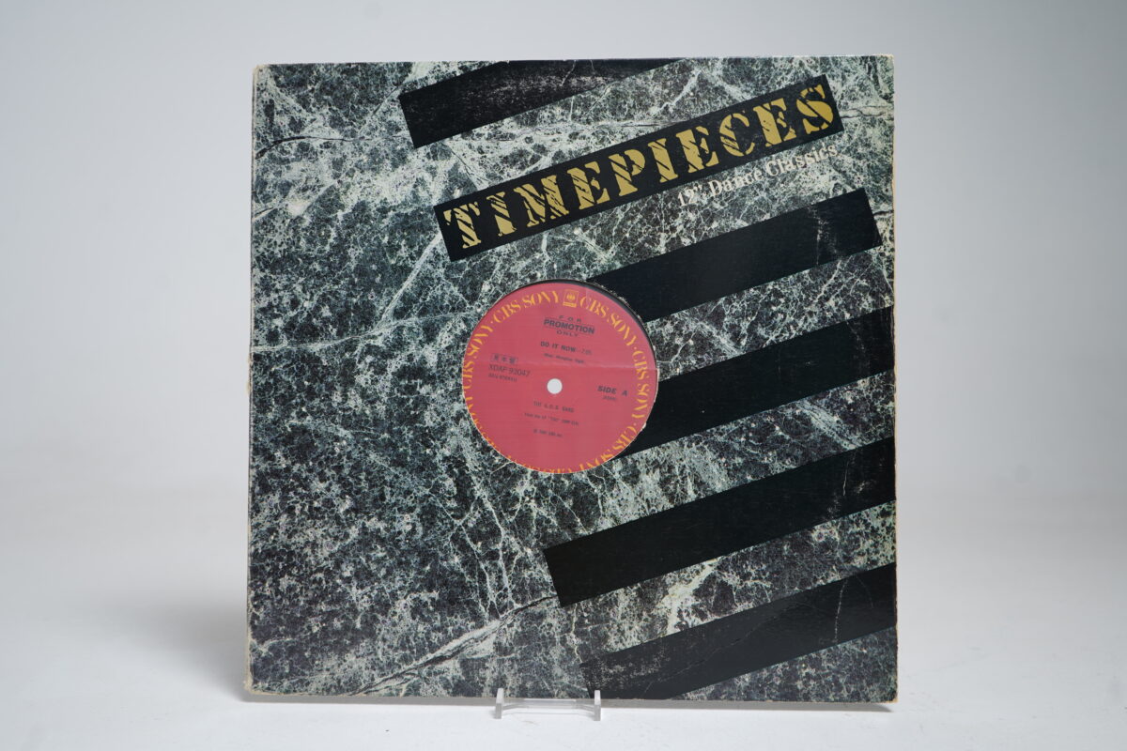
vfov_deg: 40.0
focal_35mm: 33
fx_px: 1033
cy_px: 376
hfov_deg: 57.2
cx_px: 564
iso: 64
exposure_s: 1/6
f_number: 5
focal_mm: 33
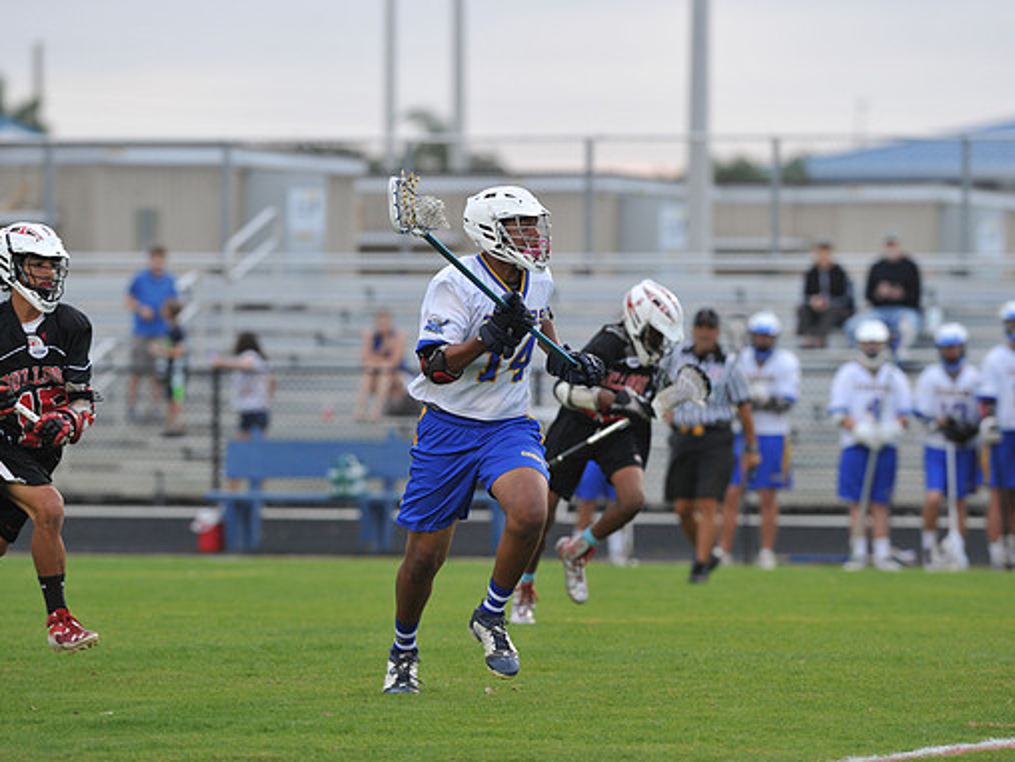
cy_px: 378
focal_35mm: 329
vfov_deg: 4.5
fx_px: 9647
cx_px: 492
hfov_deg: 6.0
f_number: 5
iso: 1250
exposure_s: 1/400
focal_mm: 300
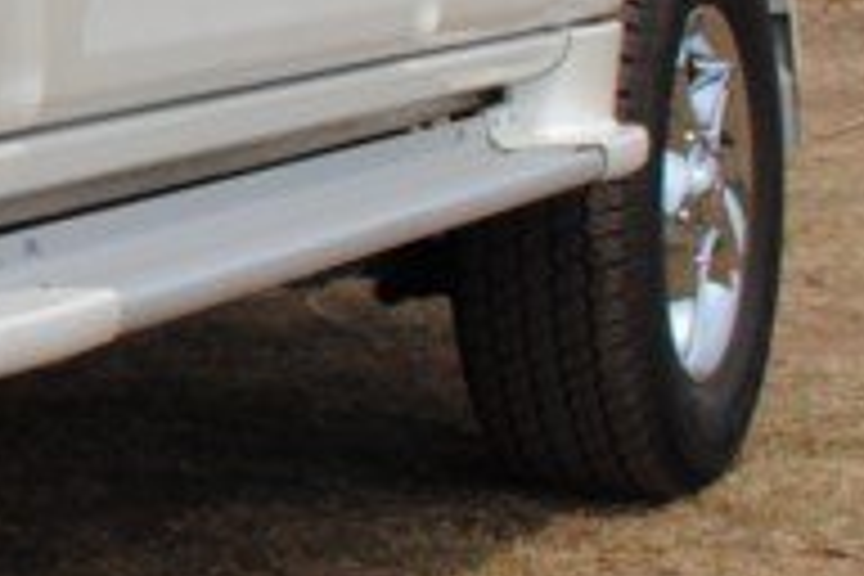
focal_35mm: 144
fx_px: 3456
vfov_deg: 9.4
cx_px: -900
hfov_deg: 12.4
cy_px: -92
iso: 100
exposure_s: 1/250
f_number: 8
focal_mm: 18
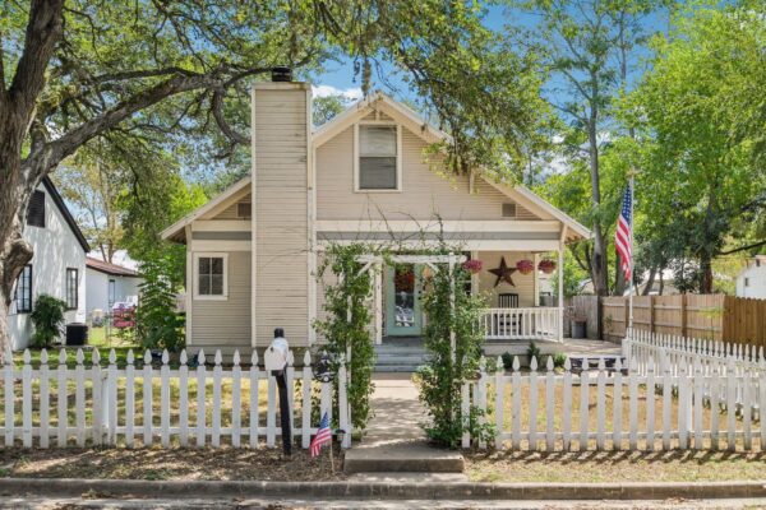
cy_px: 255
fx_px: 766
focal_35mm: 36
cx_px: 383
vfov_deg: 36.9
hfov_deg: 53.1
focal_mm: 24
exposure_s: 1/320
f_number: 8
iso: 400
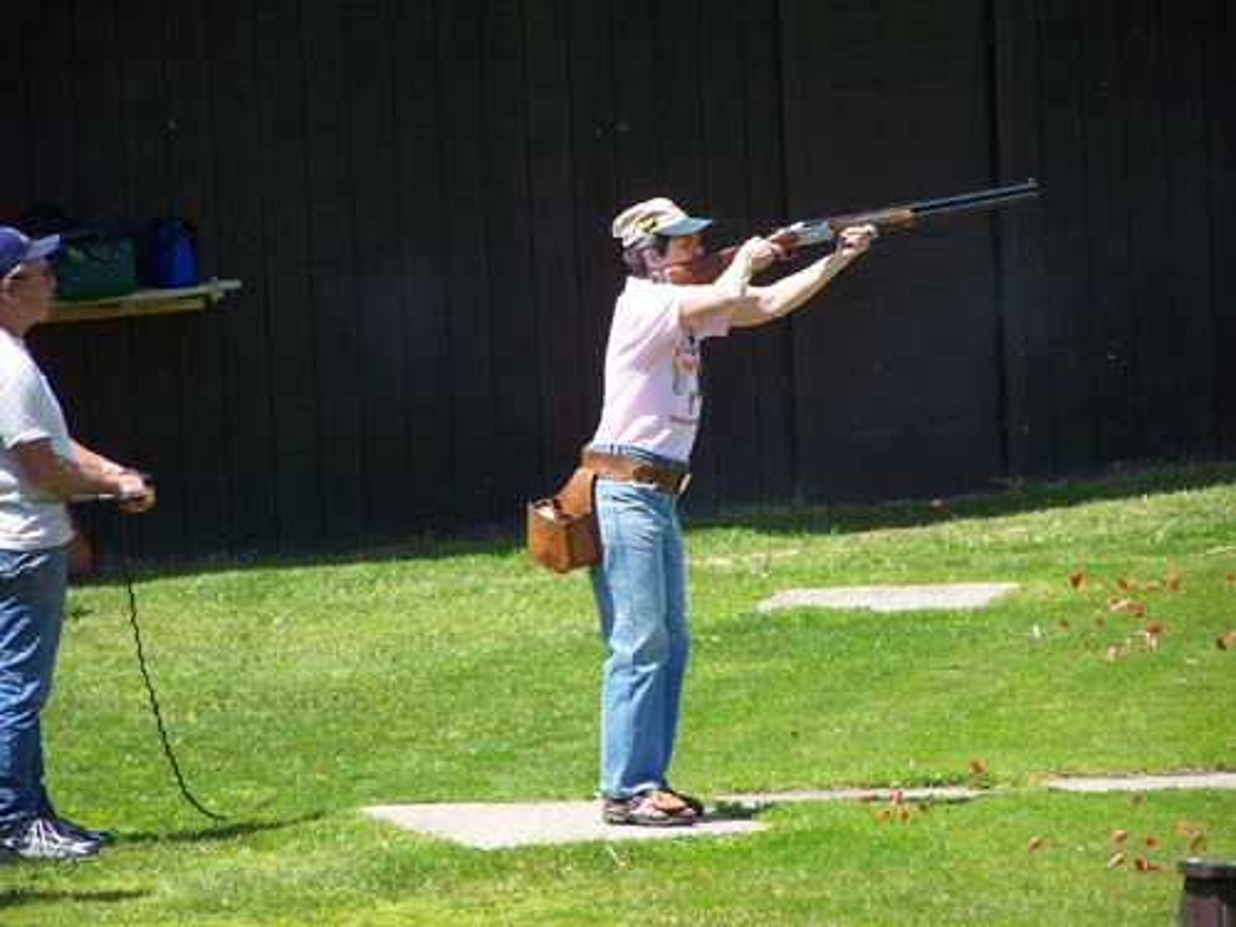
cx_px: 618
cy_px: 464
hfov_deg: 5.4
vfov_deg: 4.1
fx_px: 13104
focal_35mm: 367
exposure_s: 1/500
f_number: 3.6
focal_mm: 60.8
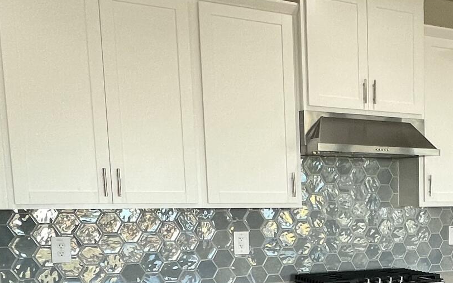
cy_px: 291
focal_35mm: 51
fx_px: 630
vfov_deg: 24.1
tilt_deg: -8.8
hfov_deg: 34.6
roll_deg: -0.4
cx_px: 487
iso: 64
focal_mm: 1.57
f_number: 1.8
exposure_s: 1/120
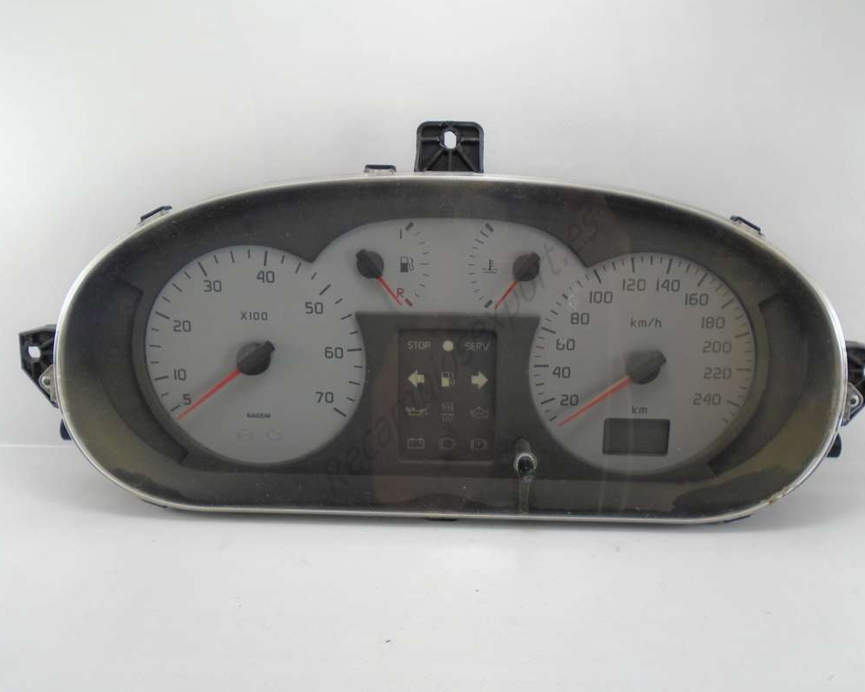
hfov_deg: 62.1
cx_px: 469
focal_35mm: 28
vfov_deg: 51.5
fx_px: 717
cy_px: 346
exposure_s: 1/100
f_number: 3.2
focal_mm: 4.6
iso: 100
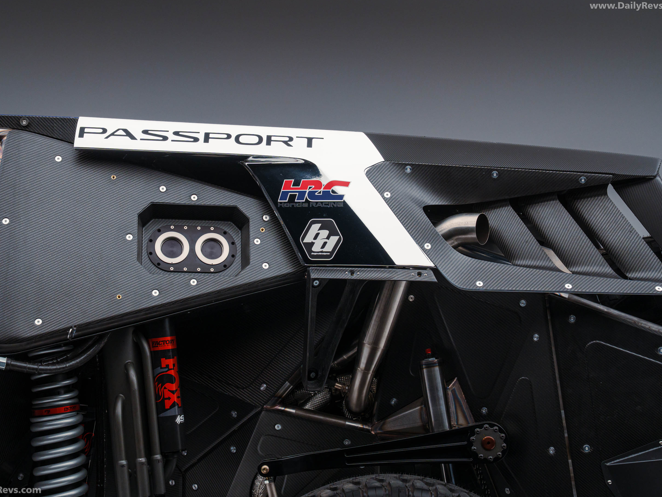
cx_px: 314
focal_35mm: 76
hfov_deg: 25.7
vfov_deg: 19.4
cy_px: 248
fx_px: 1453
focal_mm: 70
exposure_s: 1/15
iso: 800
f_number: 8
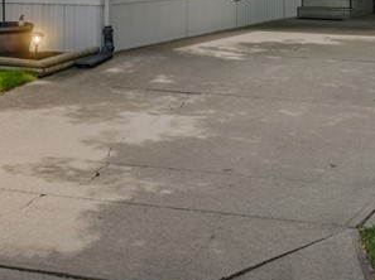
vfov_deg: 15.1
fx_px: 1028
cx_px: 58
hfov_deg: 20.4
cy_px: -32
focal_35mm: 95
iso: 250
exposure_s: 1/100
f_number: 9
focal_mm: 18
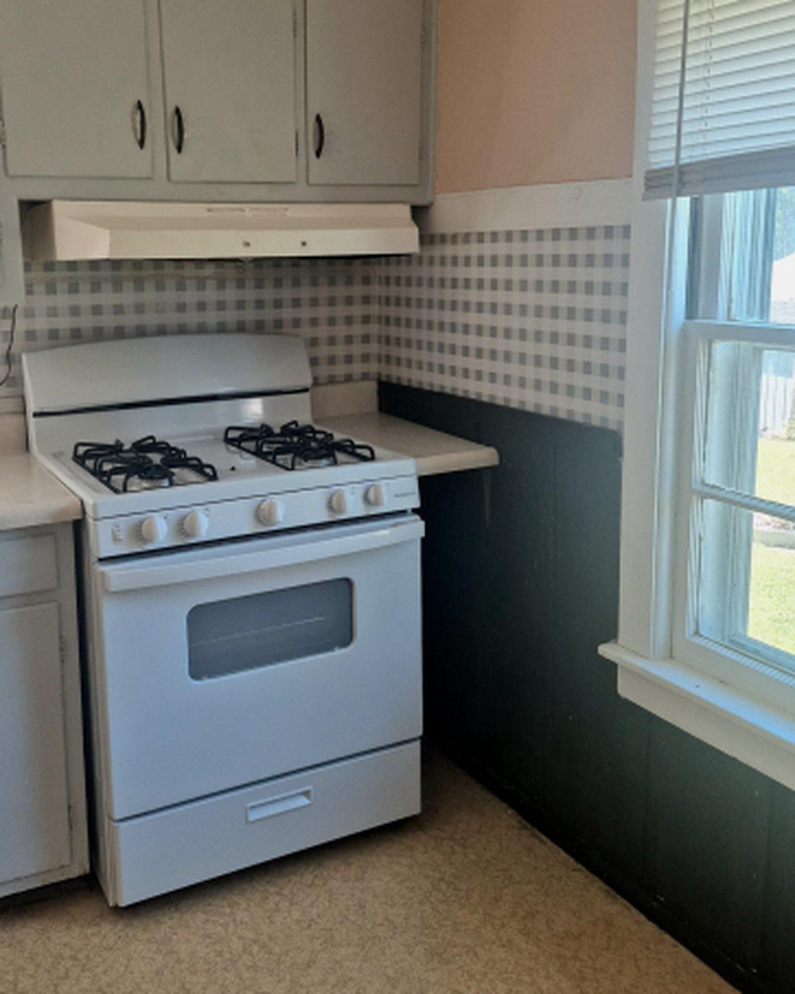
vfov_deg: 54.1
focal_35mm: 33
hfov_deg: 44.3
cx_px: 311
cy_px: 430
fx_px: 971
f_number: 1.8
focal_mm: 5.4
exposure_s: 1/182
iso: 125
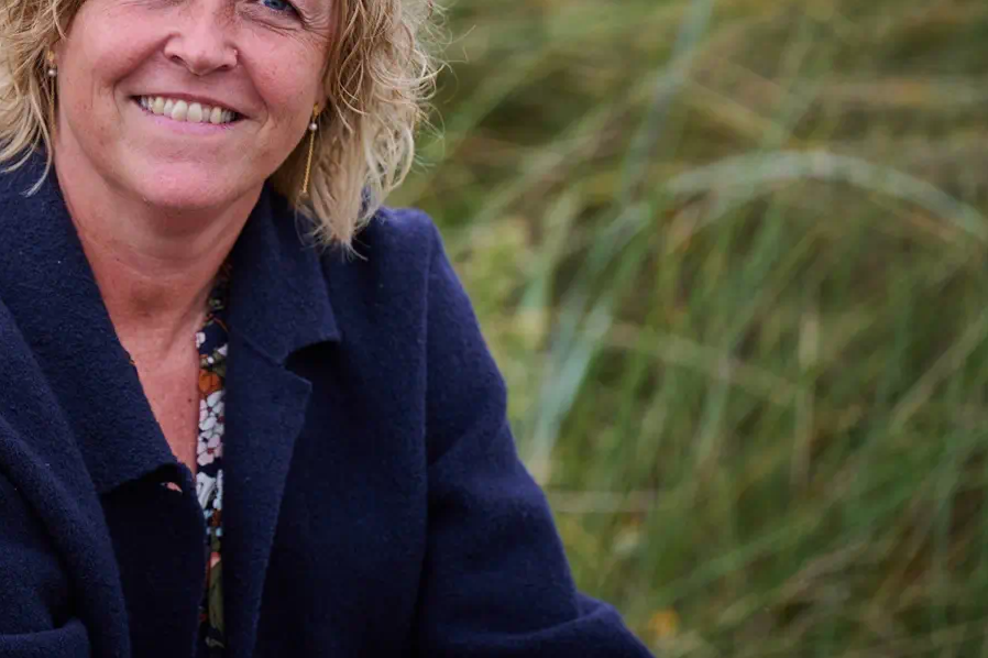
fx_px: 9903
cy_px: 187
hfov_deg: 5.7
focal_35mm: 361
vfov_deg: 3.8
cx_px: 201
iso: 320
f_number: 2.8
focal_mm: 200
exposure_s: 1/250
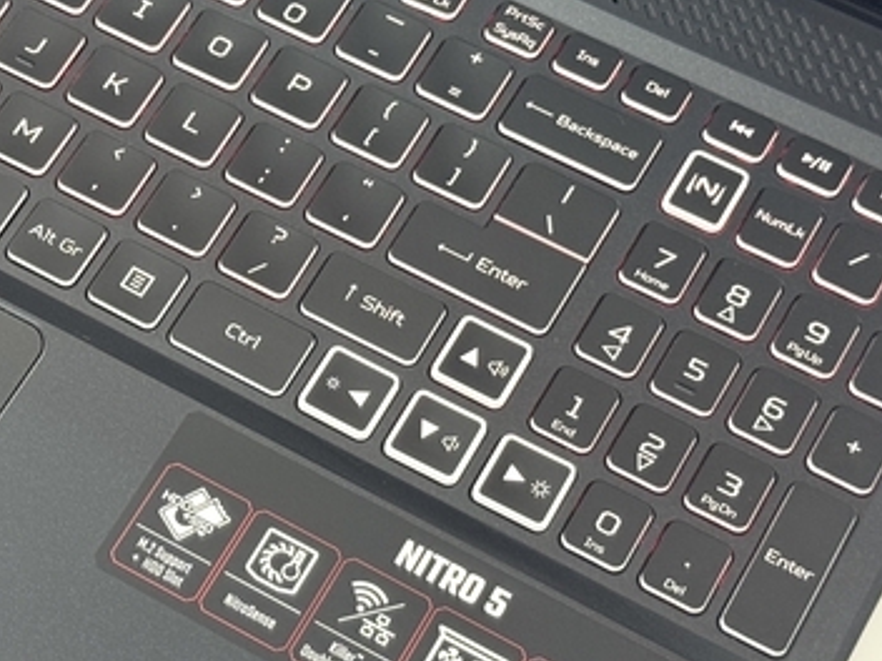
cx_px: 113
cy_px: 278
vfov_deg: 13.6
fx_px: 2777
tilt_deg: -60.5
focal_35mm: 109
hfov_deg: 17.8
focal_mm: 6.76
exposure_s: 1/50
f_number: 1.78
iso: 100
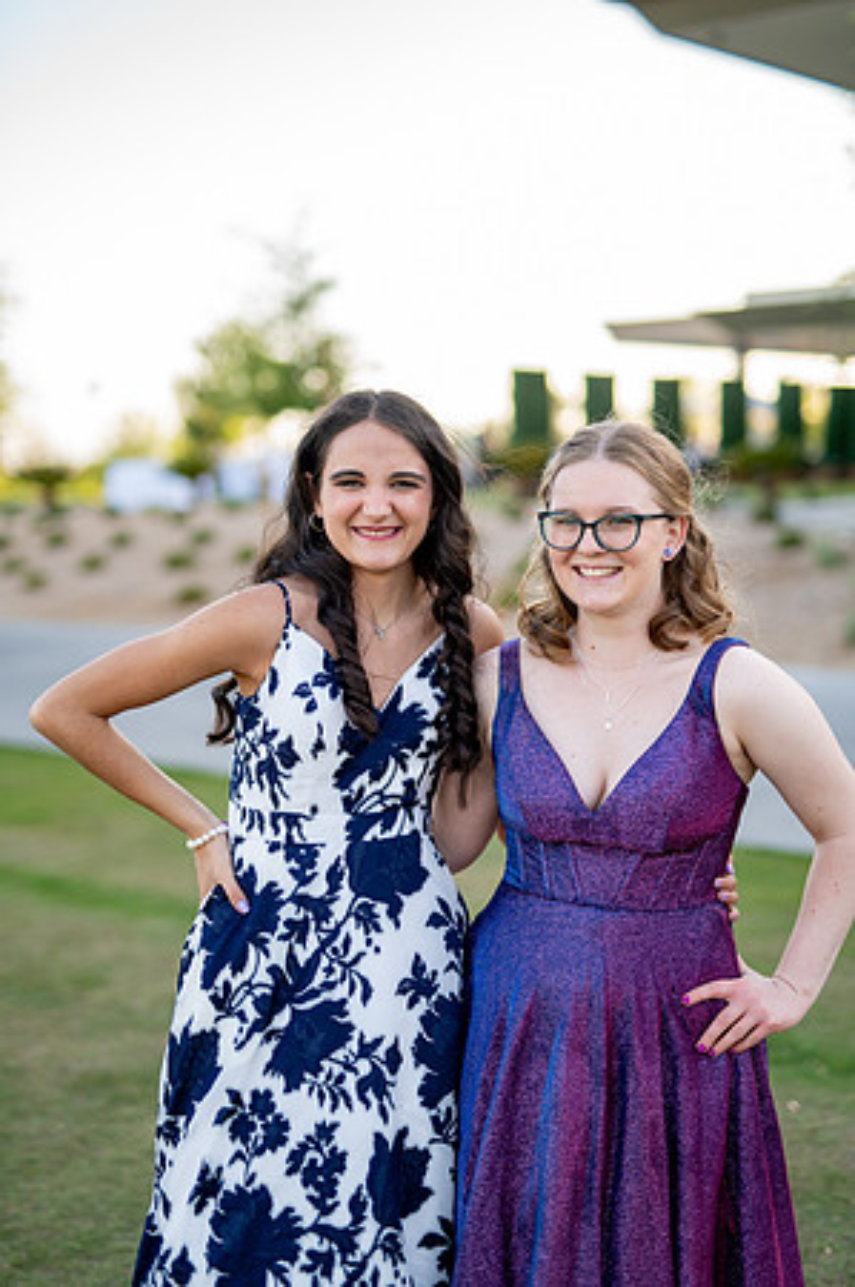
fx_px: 1785
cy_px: 644
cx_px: 428
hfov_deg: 26.9
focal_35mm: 50
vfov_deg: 39.6
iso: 100
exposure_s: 1/640
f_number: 1.4
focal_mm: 50
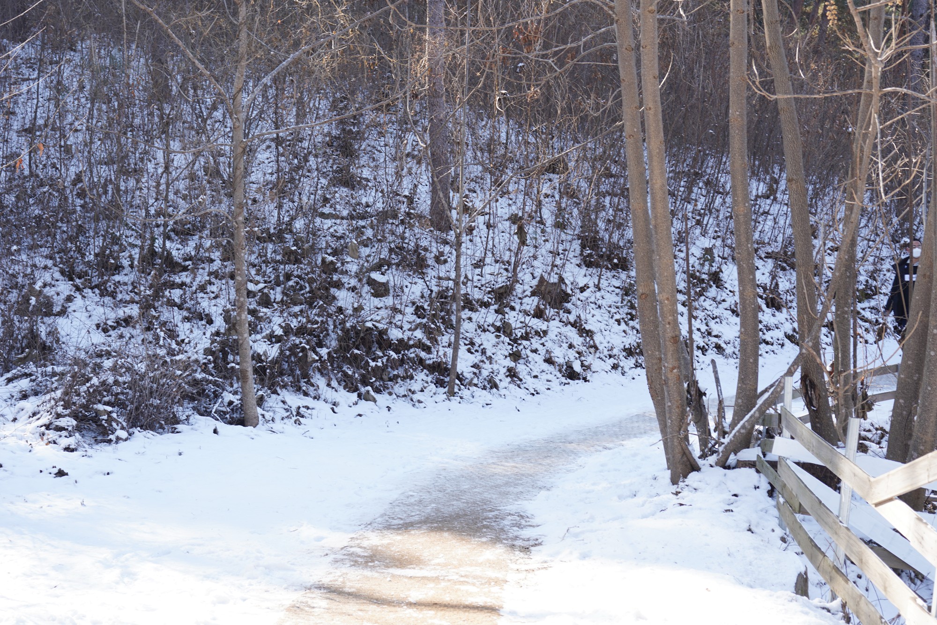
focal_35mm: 59
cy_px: 312
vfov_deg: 23.0
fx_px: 1536
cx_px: 468
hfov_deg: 33.9
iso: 100
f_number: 5.6
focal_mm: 59
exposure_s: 1/100
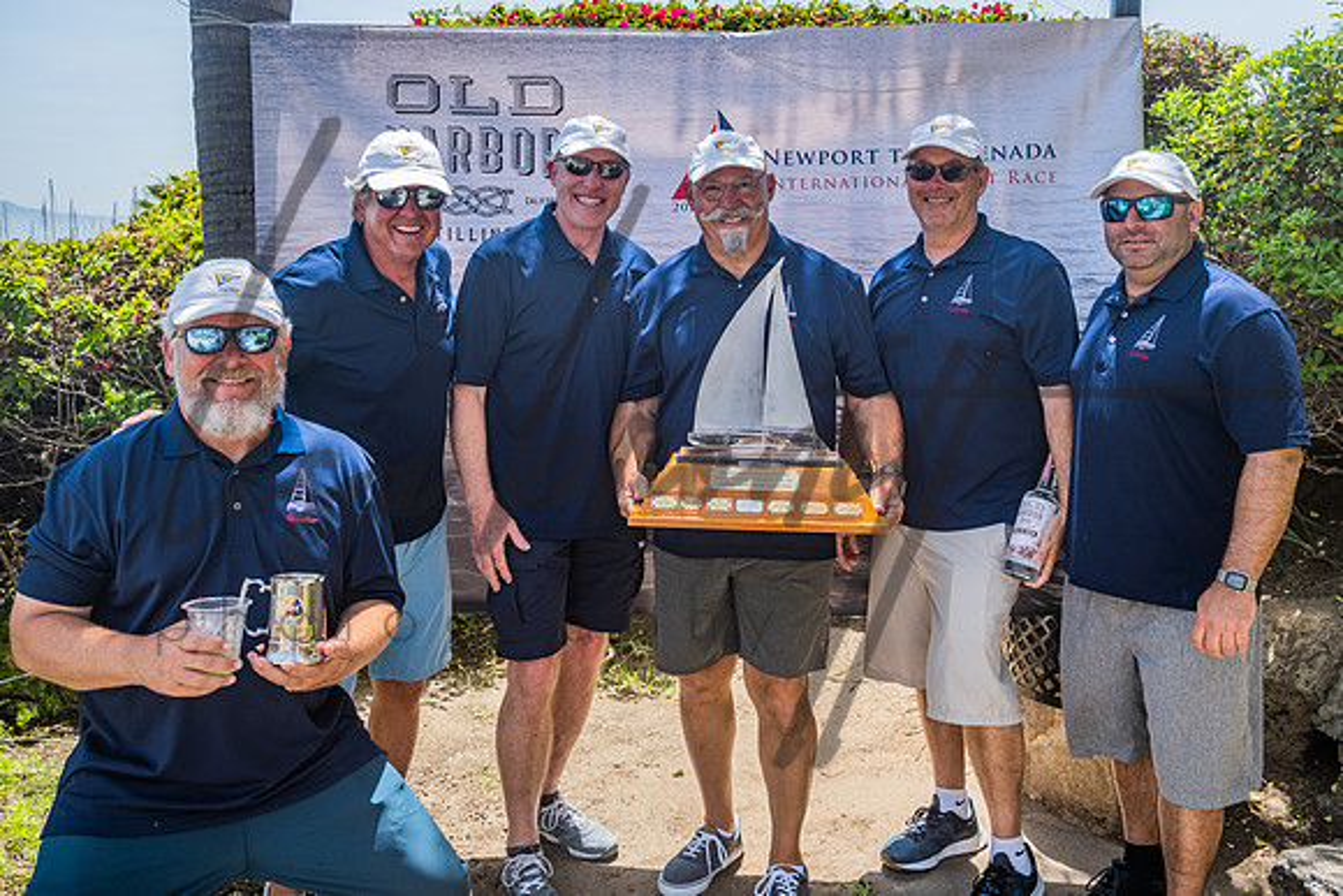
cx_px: 705
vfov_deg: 38.6
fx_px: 1275
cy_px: 366
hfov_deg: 55.5
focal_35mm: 34
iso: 125
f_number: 4.5
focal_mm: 28.5
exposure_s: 1/200
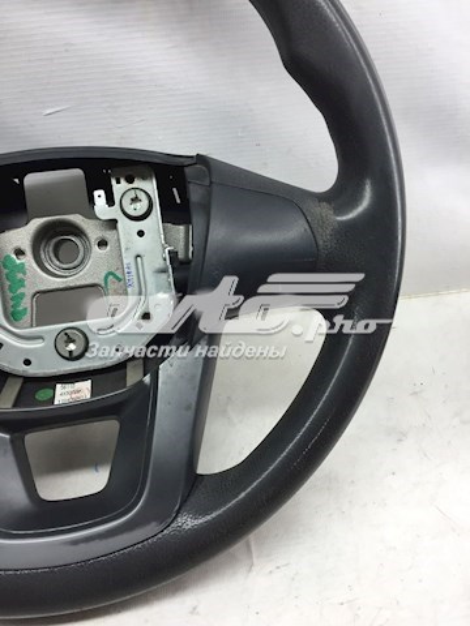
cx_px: 235
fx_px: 525
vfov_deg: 61.7
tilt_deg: -36.6
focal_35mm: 29
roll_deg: +3.8
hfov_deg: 48.2
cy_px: 313
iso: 40
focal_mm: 4.15
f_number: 2.2
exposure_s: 1/33
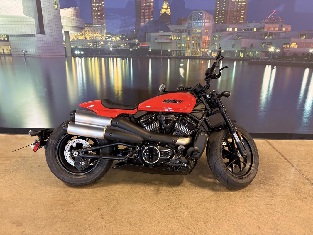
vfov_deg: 53.1
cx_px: 156
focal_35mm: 26
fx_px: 235
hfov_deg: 67.3
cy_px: 118
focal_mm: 5.96
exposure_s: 1/50
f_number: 1.6
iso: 250
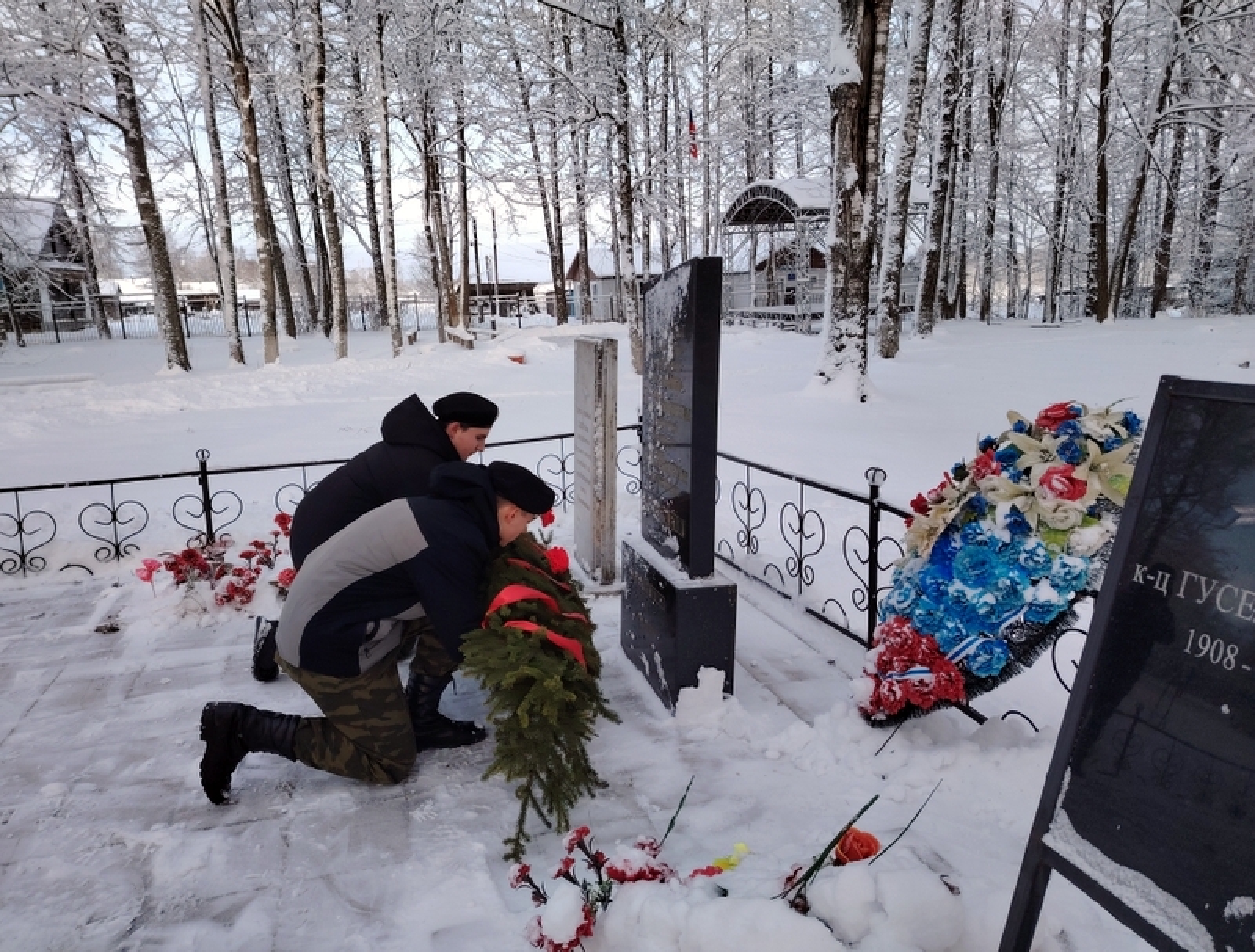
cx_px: 628
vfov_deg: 57.2
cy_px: 476
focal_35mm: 24
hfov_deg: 71.4
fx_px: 874
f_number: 1.75
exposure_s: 1/900
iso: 506
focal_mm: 5.25
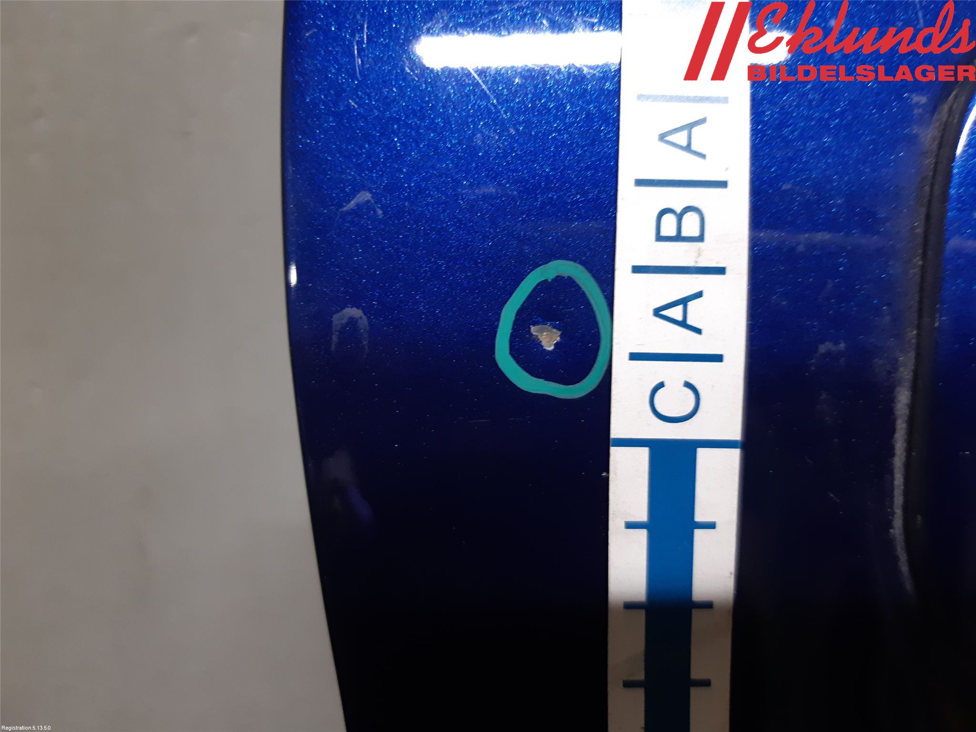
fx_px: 733
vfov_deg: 53.1
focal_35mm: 26
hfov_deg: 67.3
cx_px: 488
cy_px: 366
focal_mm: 3.93
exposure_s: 1/50
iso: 160
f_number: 1.7
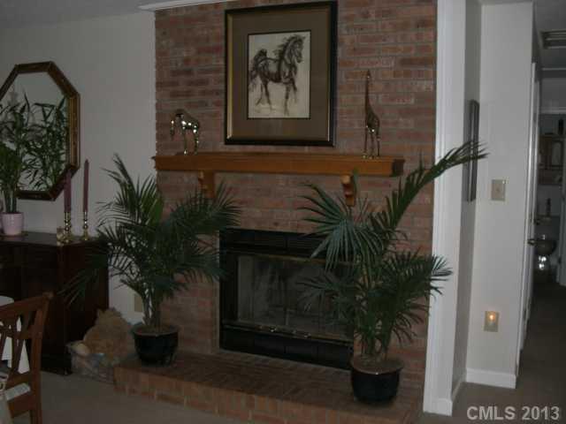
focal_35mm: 38
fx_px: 621
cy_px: 212
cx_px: 283
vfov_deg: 37.7
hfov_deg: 49.0
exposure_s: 1/60
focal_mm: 6.2
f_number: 2.7
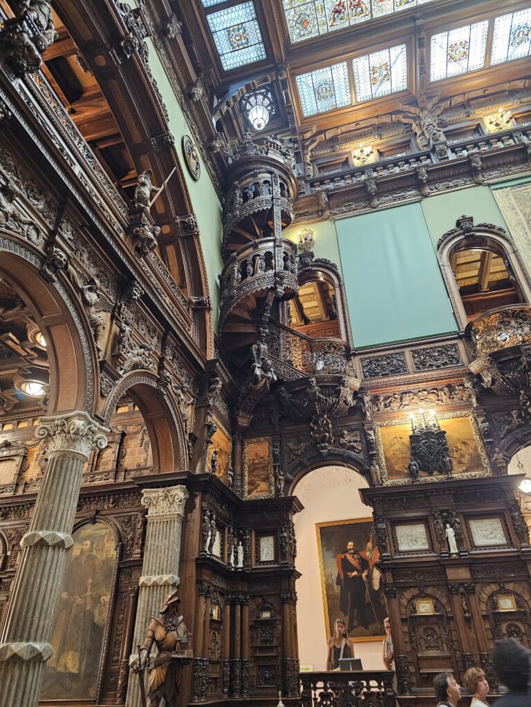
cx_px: 266
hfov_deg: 58.9
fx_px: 470
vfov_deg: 73.9
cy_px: 354
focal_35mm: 23
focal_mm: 6.3
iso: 640
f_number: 1.7
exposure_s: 1/25
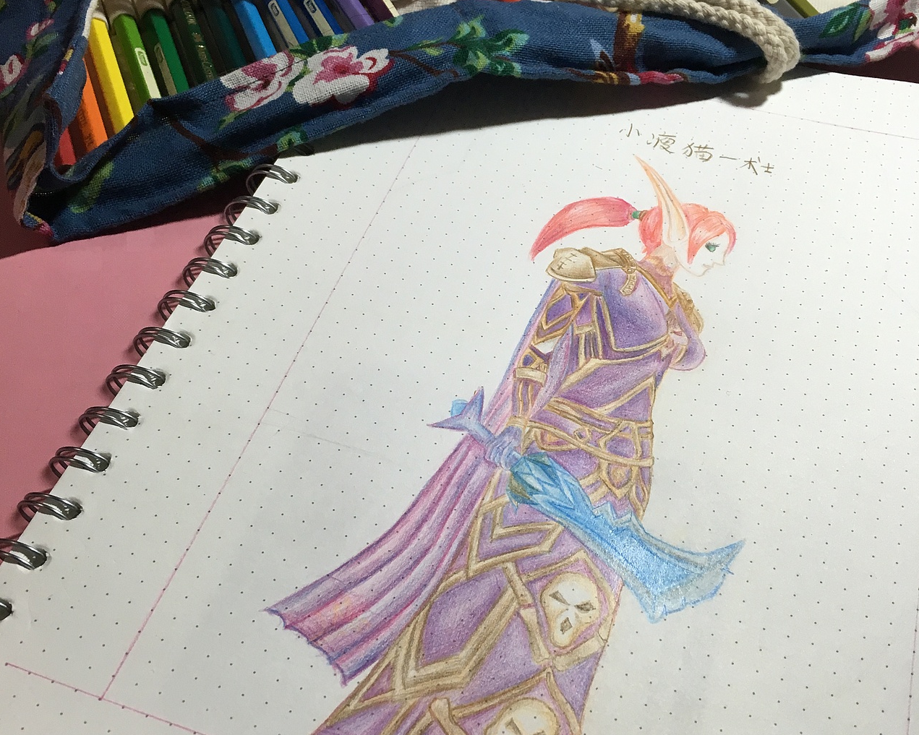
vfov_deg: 39.1
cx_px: 460
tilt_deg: -51.5
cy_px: 393
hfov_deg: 47.9
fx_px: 1034
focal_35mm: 38
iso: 40
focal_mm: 4.15
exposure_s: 1/33
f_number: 2.2
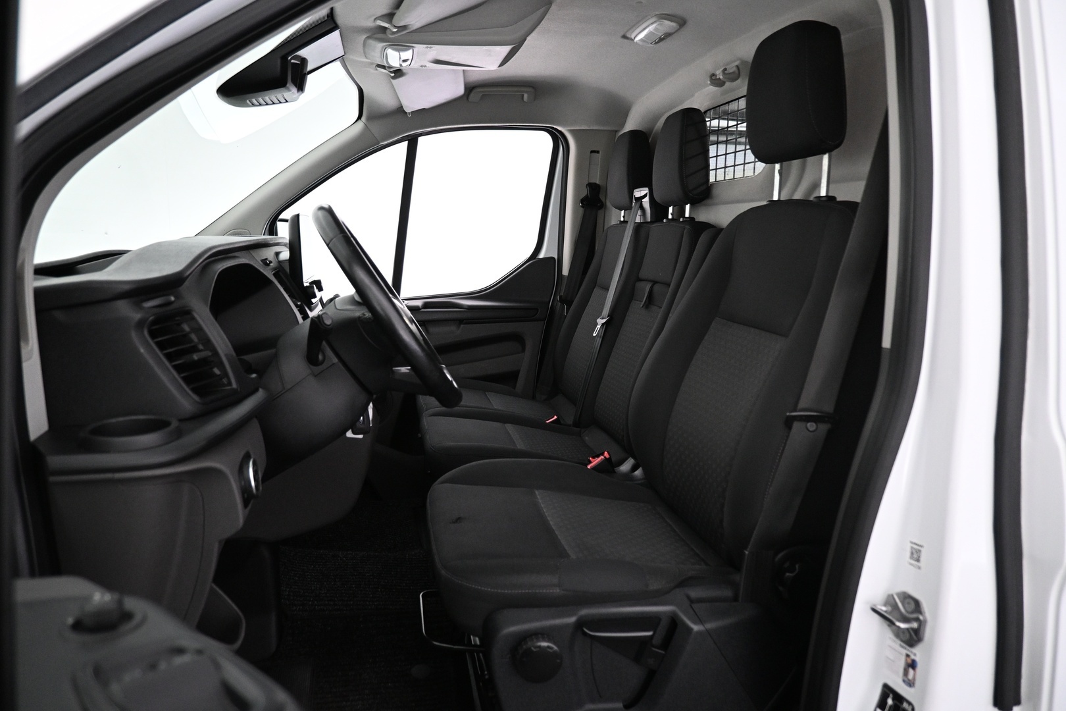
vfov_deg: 53.1
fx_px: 711
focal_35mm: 24
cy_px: 356
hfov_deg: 73.7
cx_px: 533
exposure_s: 1/40
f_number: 3.5
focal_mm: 16
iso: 1600
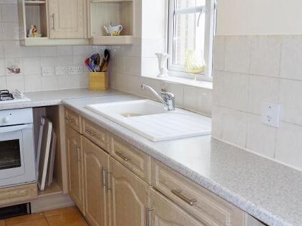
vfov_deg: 35.1
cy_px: 107
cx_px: 118
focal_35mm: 41
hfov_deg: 45.5
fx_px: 358
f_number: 3.3
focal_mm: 5.3
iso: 100
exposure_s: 1/30
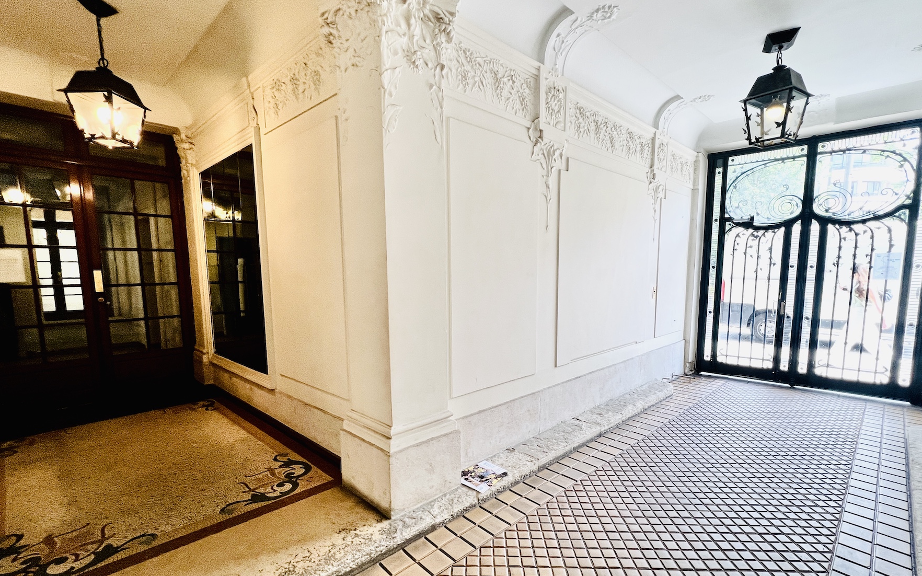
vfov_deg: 74.5
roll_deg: +0.1
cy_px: 318
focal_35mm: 15
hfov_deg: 101.5
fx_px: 377
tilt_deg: -6.9
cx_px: 469
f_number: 1.8
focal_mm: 1.57
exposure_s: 1/100
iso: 80
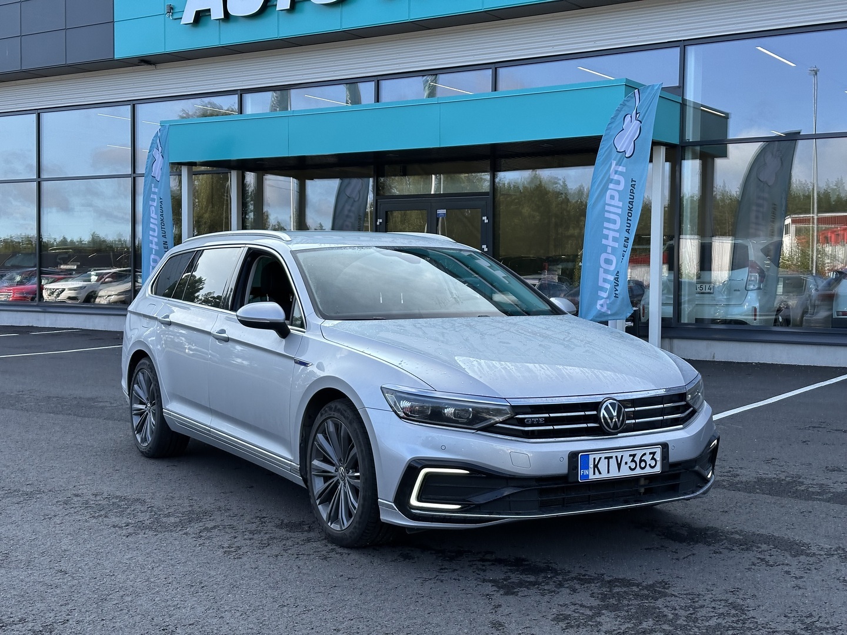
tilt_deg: -0.9
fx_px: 1174
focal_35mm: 48
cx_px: 424
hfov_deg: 39.7
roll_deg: -0.4
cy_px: 318
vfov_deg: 30.3
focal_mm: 6.86
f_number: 1.78
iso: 64
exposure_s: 1/1395
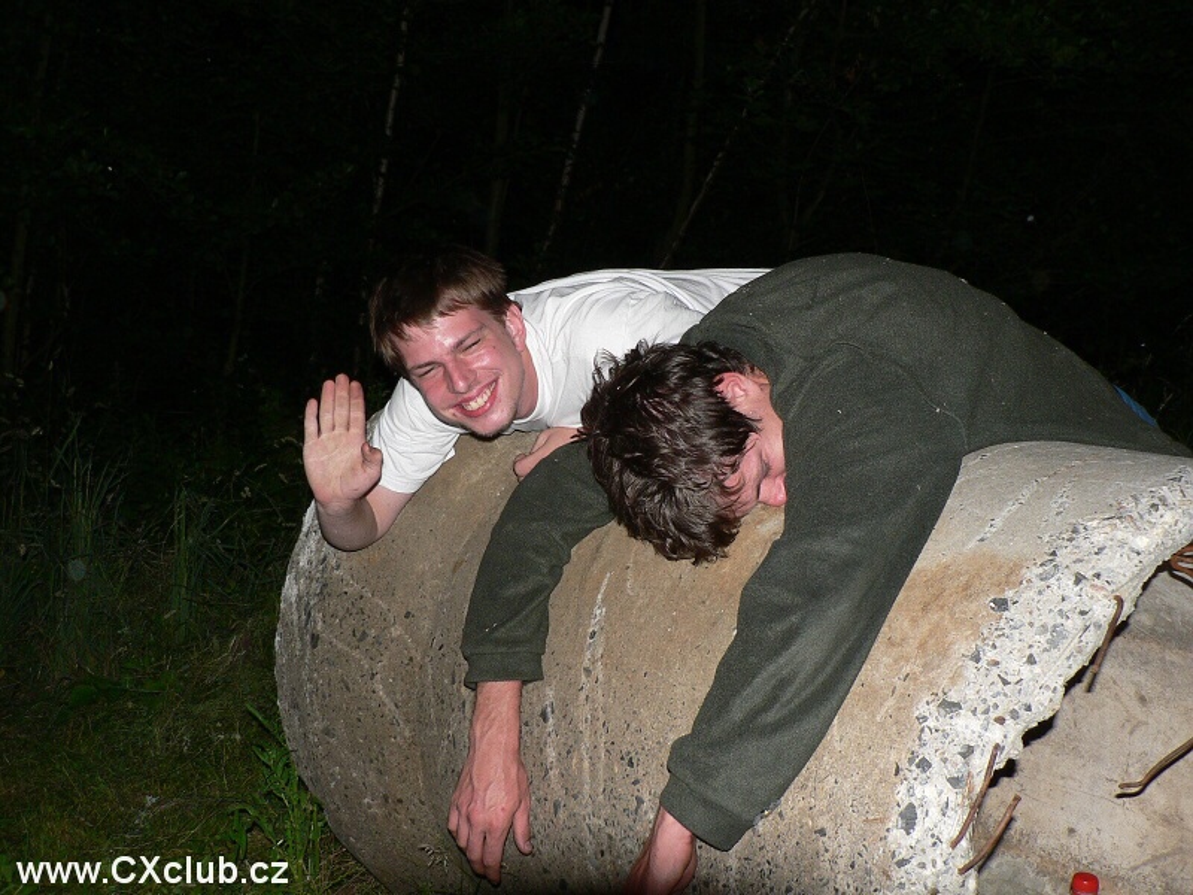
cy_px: 448
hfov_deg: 51.4
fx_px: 1241
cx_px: 596
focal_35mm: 36
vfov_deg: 39.7
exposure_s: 1/60
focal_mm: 6
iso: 150
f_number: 2.8
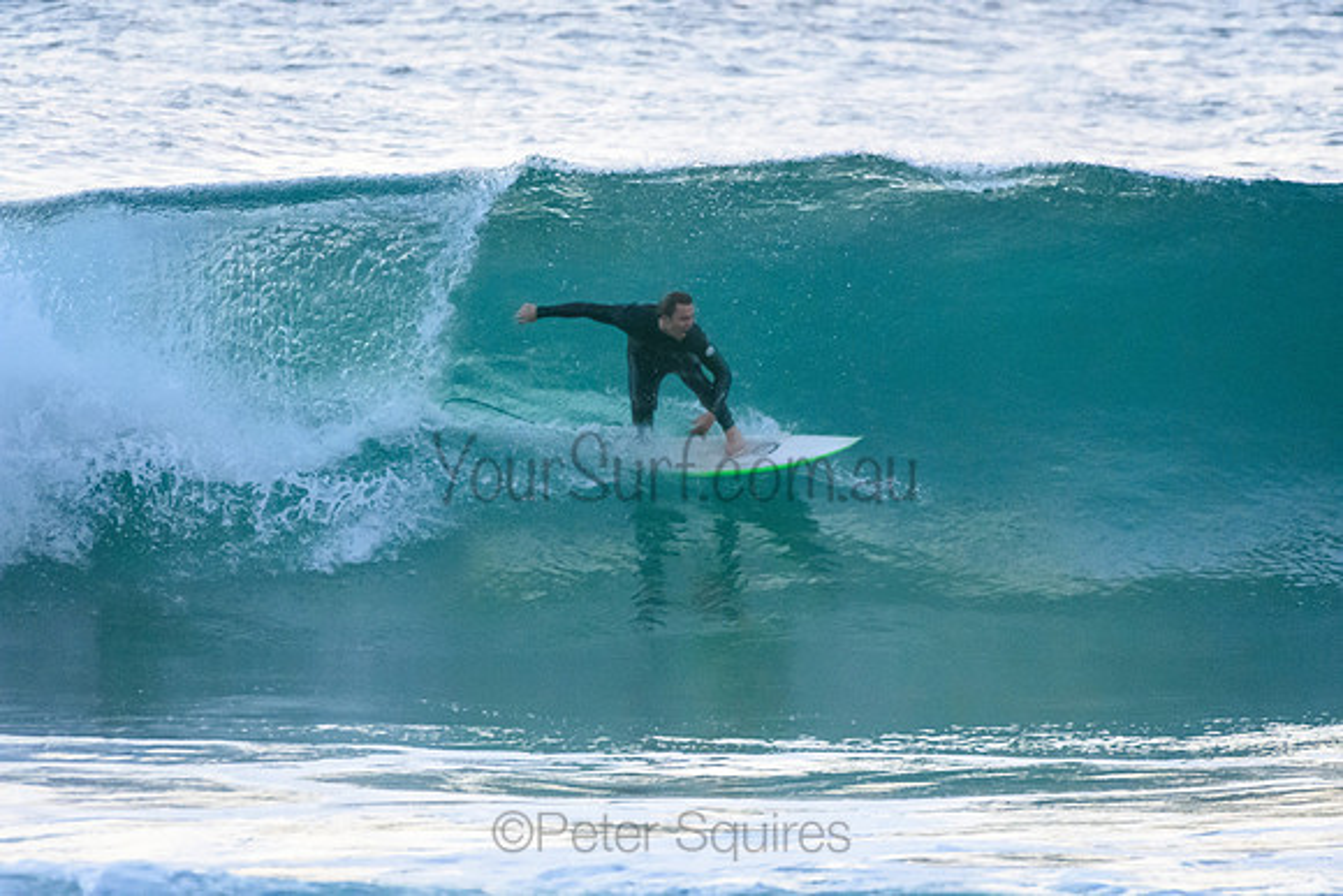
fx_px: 27984
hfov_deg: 2.7
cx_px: 672
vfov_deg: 1.8
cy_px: 448
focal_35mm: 750
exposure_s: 1/1250
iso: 5000
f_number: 5.6
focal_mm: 500
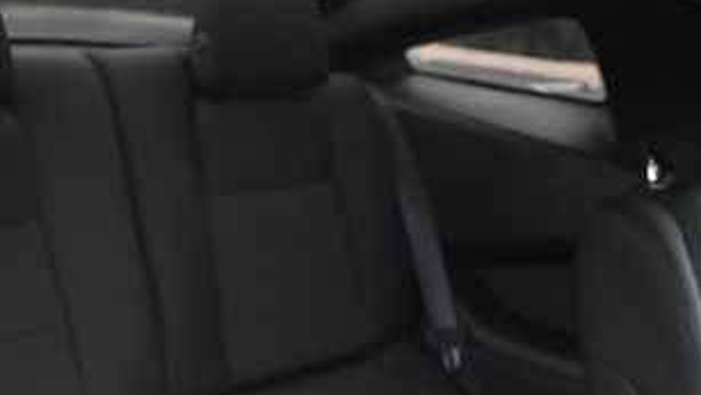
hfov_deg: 35.3
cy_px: 392
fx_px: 1097
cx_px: 274
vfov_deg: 19.8
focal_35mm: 59
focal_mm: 18
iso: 1600
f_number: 3.5
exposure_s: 1/125
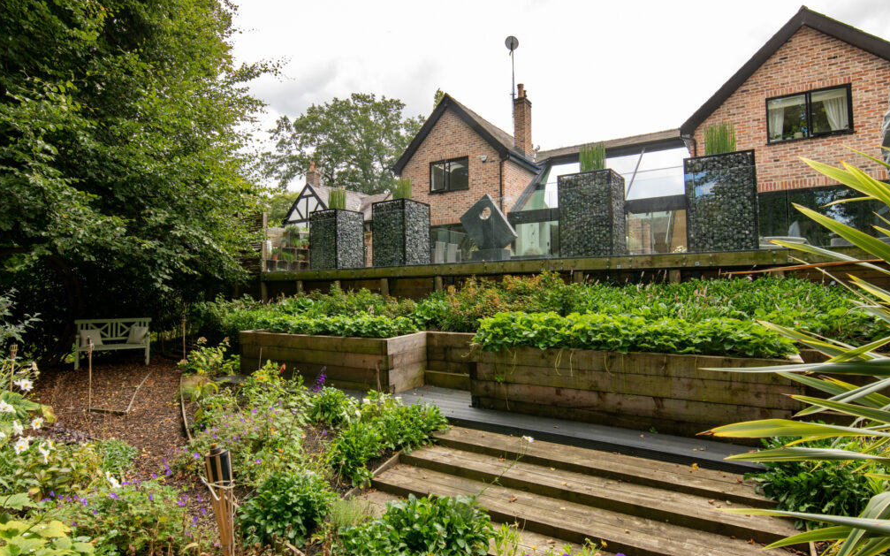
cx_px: 447
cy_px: 269
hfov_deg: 85.1
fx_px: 485
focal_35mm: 20
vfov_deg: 59.6
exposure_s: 1/40
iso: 250
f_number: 11
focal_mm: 19
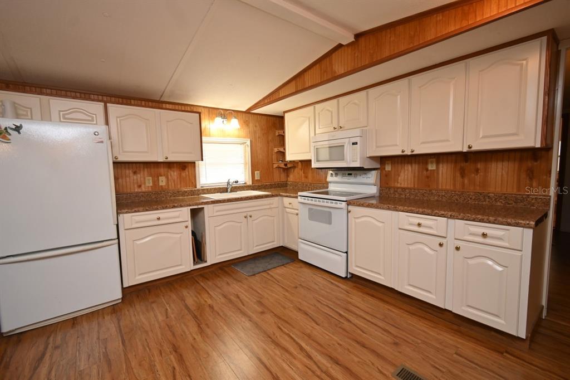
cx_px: 285
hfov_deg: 100.4
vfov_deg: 77.3
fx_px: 237
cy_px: 190
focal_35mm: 15
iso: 360
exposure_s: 1/60
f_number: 4.5
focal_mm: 10
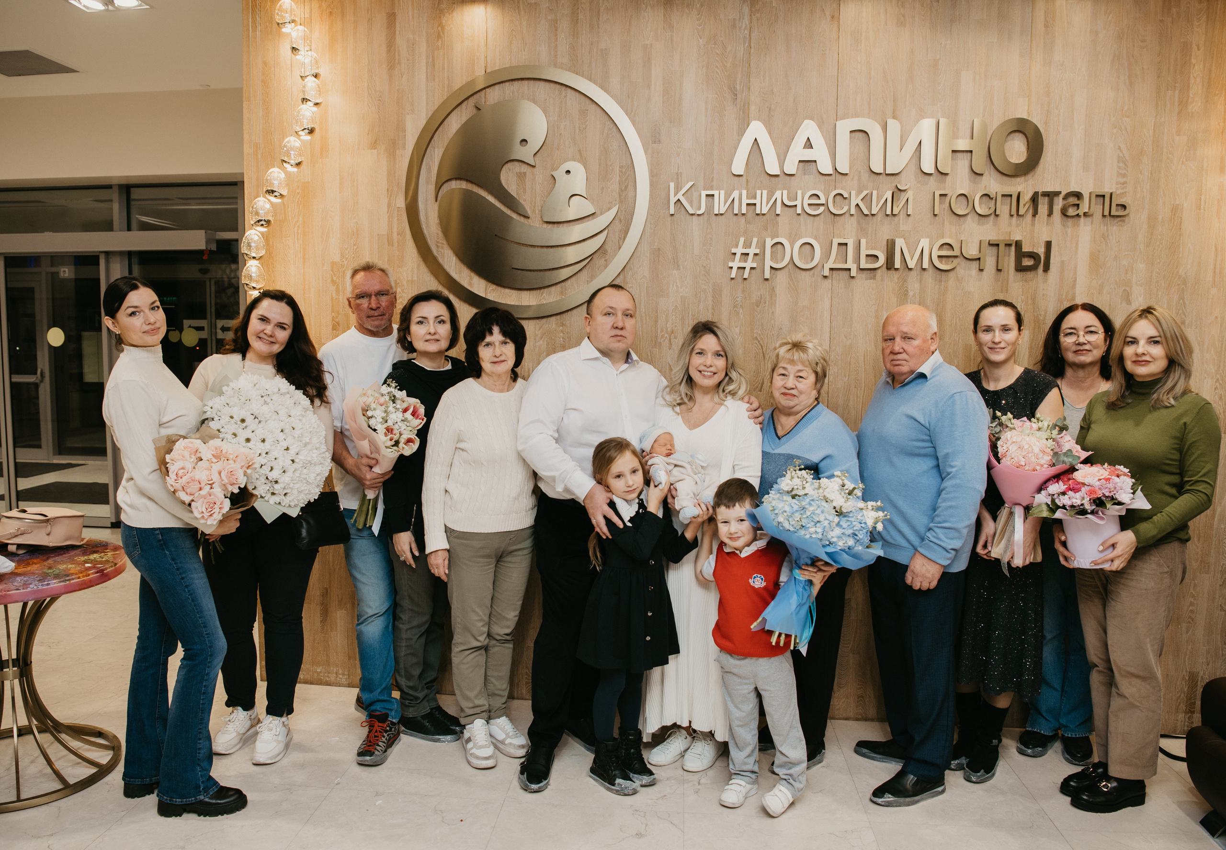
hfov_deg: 67.9
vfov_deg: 50.1
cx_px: 572
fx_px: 910
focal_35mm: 26
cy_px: 436
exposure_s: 1/160
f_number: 4
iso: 160
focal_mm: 24
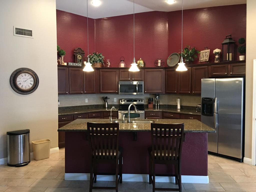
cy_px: 96
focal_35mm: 29
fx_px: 214
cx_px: 128
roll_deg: +0.6
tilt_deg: -3.6
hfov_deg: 61.7
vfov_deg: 48.2
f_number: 2.2
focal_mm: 4.15
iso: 80
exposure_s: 1/8
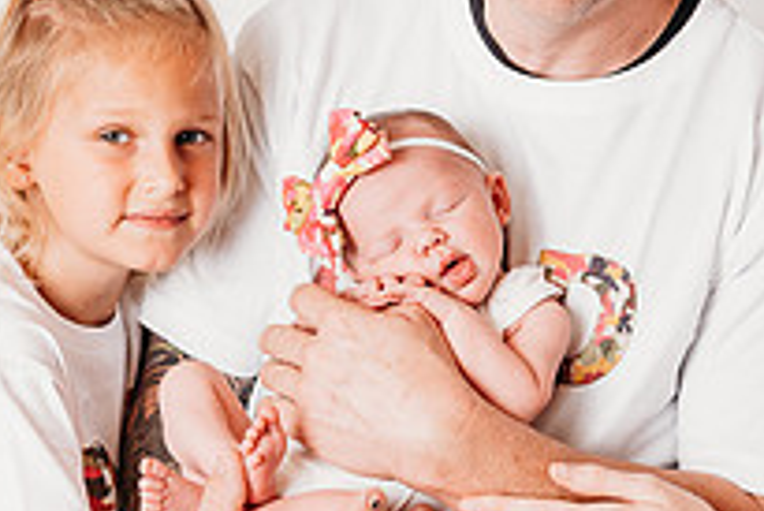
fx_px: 2400
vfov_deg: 12.1
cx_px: 339
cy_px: 211
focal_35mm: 113
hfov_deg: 18.1
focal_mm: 40
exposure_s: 1/200
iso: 125
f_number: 4.5
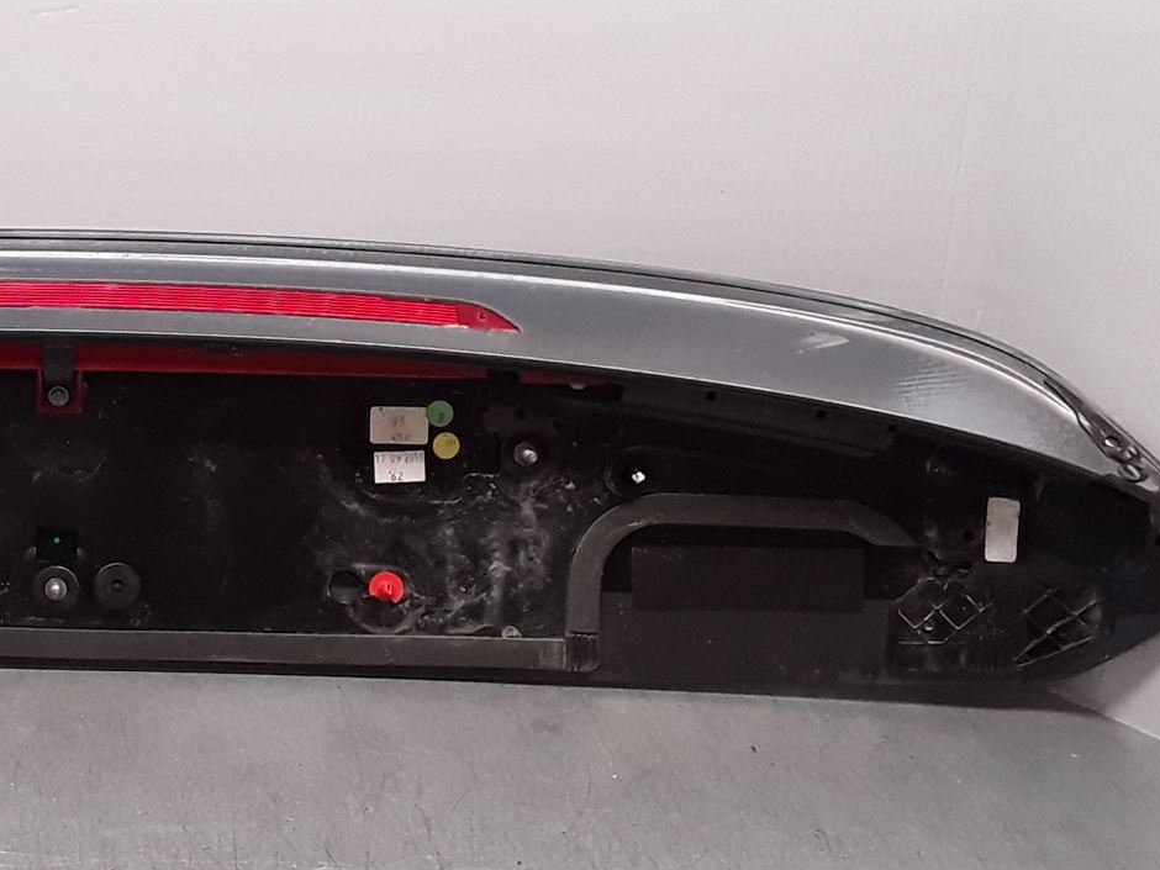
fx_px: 2044
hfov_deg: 29.7
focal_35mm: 61
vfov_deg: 24.0
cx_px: 20
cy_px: 348
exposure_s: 1/100
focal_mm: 2.91
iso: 64
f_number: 1.9
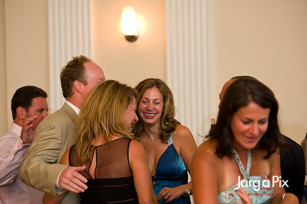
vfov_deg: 13.4
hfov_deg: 20.0
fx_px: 869
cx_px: 154
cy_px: 102
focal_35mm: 102
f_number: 3.2
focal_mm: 102
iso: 1600
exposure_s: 1/125
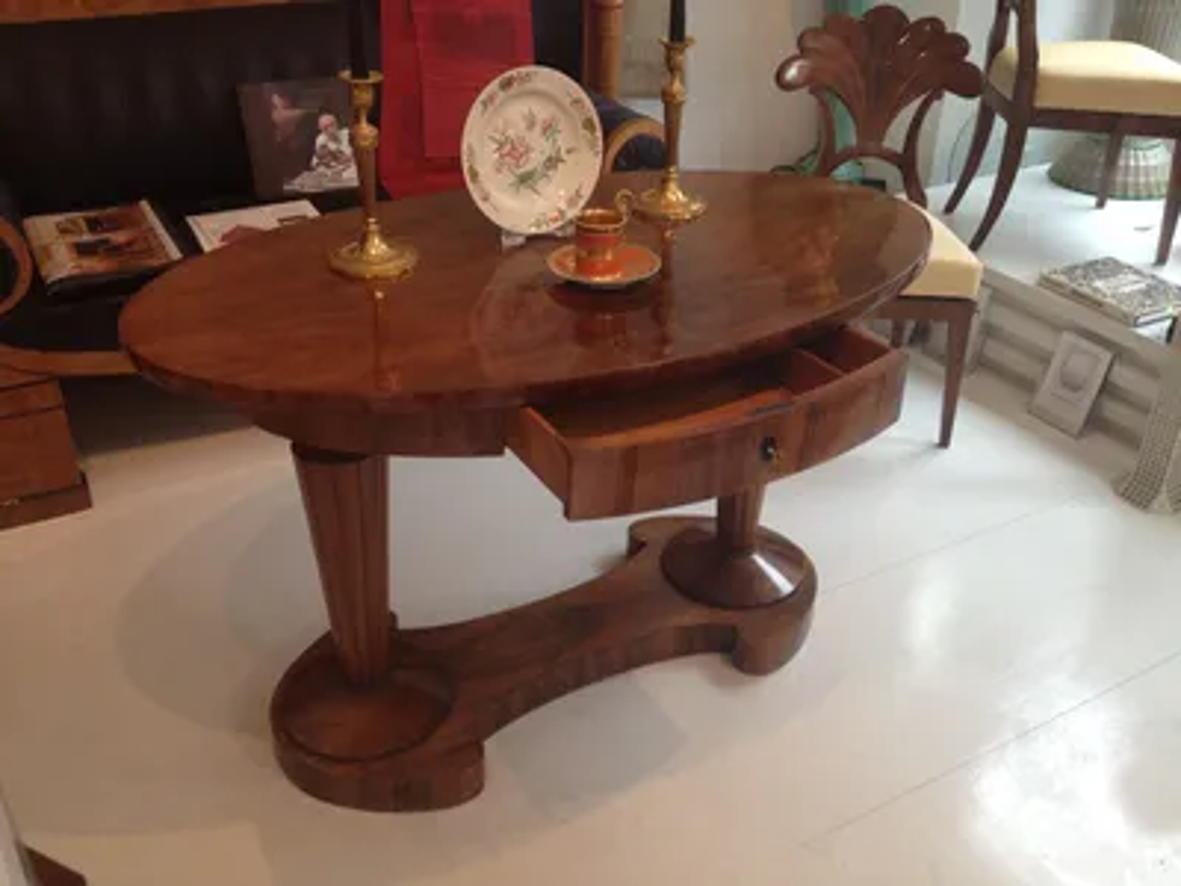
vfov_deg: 40.7
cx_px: 590
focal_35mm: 35
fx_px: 1194
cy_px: 443
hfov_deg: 52.6
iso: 50
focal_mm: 4.28
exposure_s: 1/30
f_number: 2.4
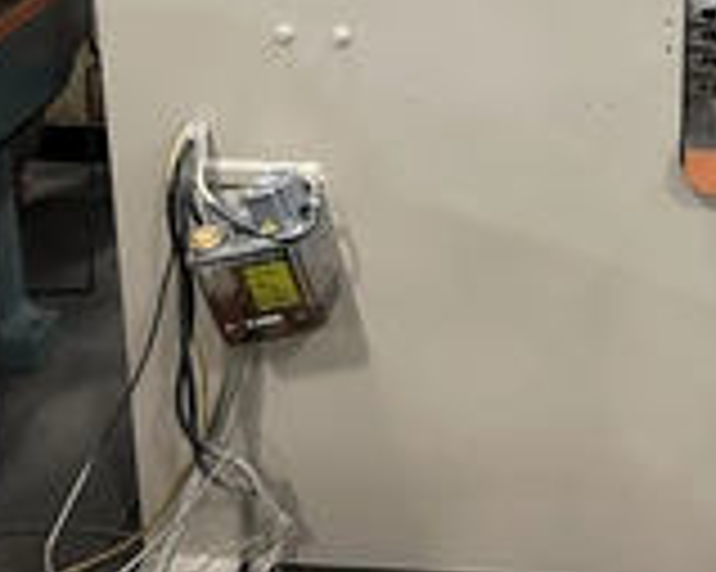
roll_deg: -0.4
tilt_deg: -15.8
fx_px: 1355
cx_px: 612
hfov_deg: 28.7
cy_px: -149
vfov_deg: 21.7
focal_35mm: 64
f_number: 1.5
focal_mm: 5.7
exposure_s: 1/60
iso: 400
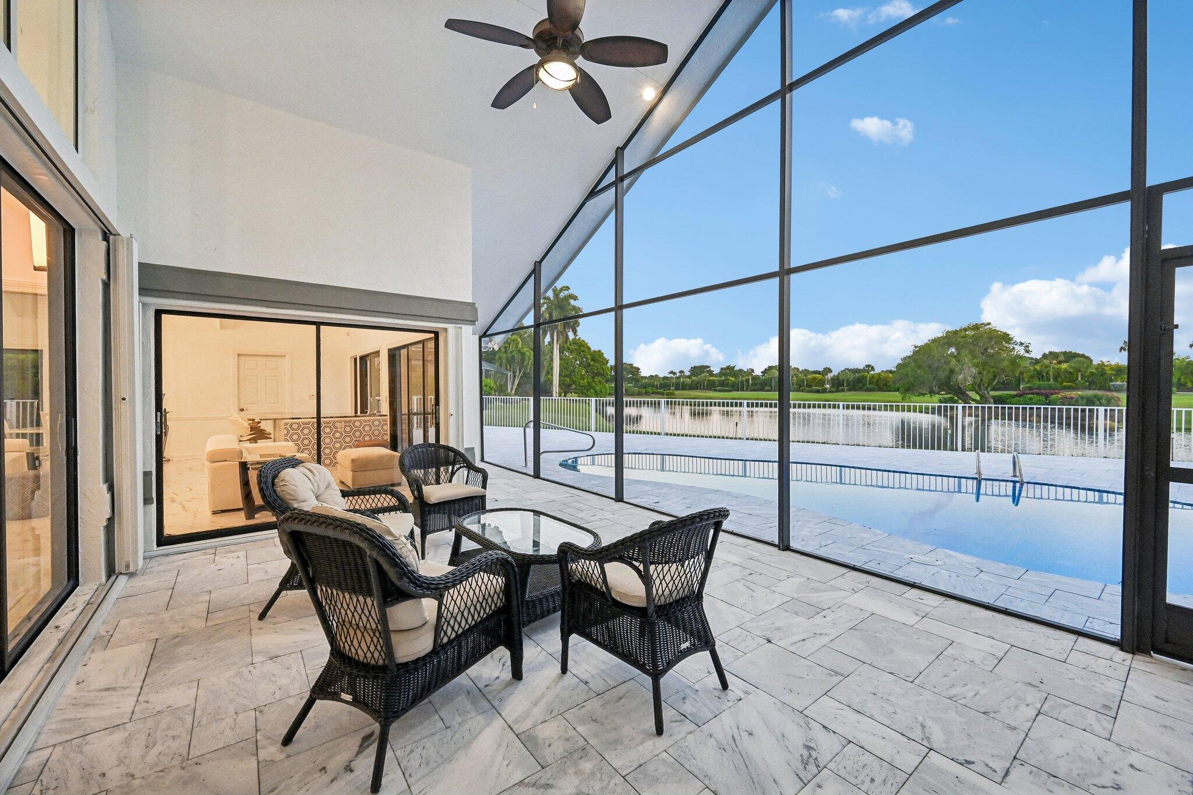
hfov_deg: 104.3
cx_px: 596
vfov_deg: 81.2
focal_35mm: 14
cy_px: 398
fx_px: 464
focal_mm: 14
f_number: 8
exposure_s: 1/125
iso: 1600
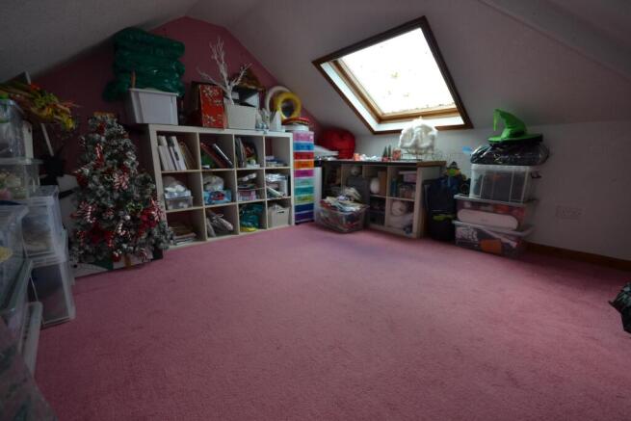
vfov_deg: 77.4
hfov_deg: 100.4
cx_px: 316
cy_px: 210
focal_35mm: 15
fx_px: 263
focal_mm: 10
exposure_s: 1/100
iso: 400
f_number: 5
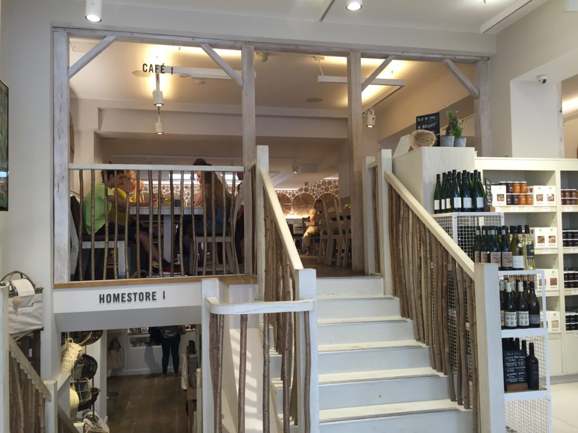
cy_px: 216
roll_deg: +0.5
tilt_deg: +1.3
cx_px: 289
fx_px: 484
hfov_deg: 61.7
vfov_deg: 48.2
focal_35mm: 29
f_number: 2.2
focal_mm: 4.15
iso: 50
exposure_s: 1/33
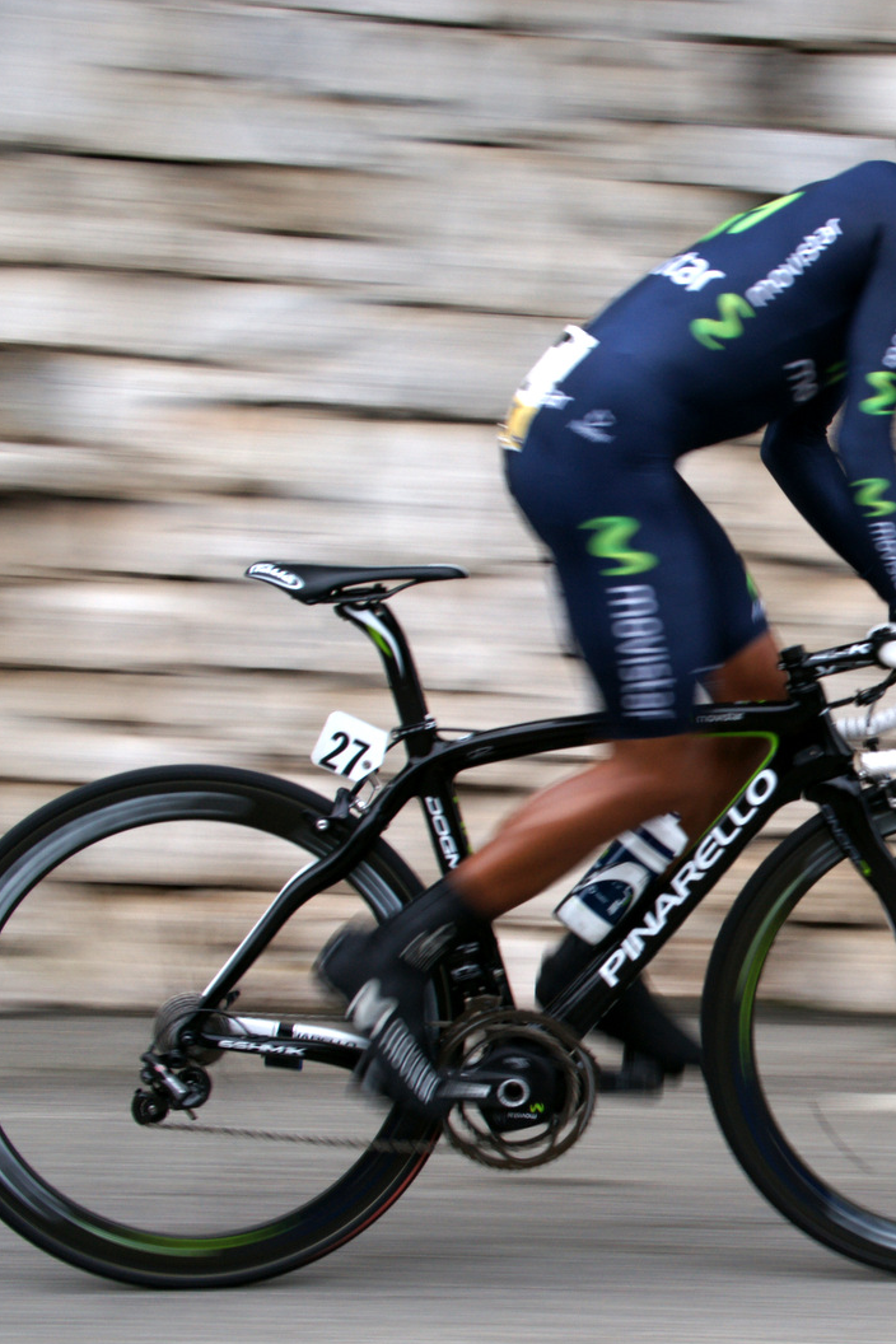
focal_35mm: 106
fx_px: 3957
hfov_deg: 12.7
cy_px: 671
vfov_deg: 19.3
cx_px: 949
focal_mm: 70
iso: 200
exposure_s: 1/40
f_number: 13
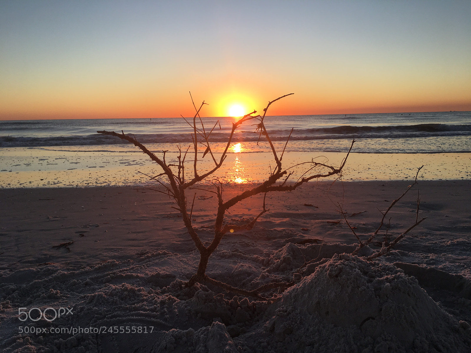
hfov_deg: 61.7
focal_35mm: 29
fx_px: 395
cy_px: 176
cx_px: 236
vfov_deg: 48.2
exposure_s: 1/519
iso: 25
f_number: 2.2
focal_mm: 4.15
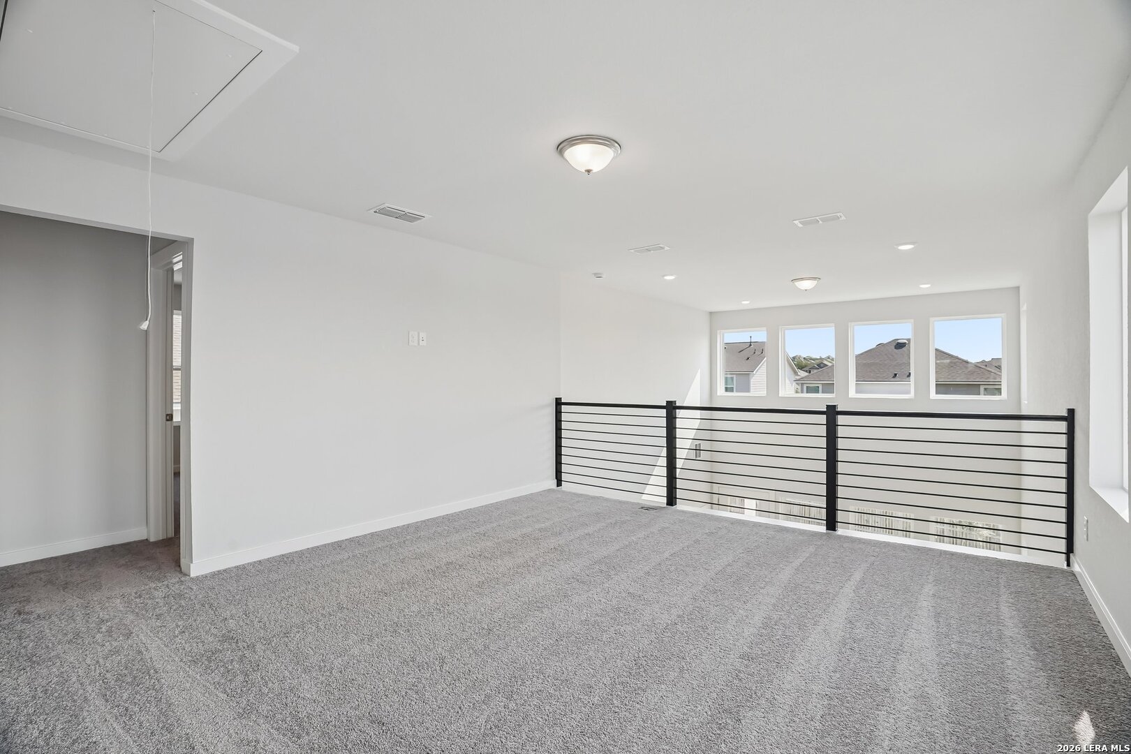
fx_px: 503
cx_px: 566
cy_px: 377
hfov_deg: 96.7
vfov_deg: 73.7
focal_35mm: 16
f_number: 8
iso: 400
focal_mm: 16
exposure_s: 1/60
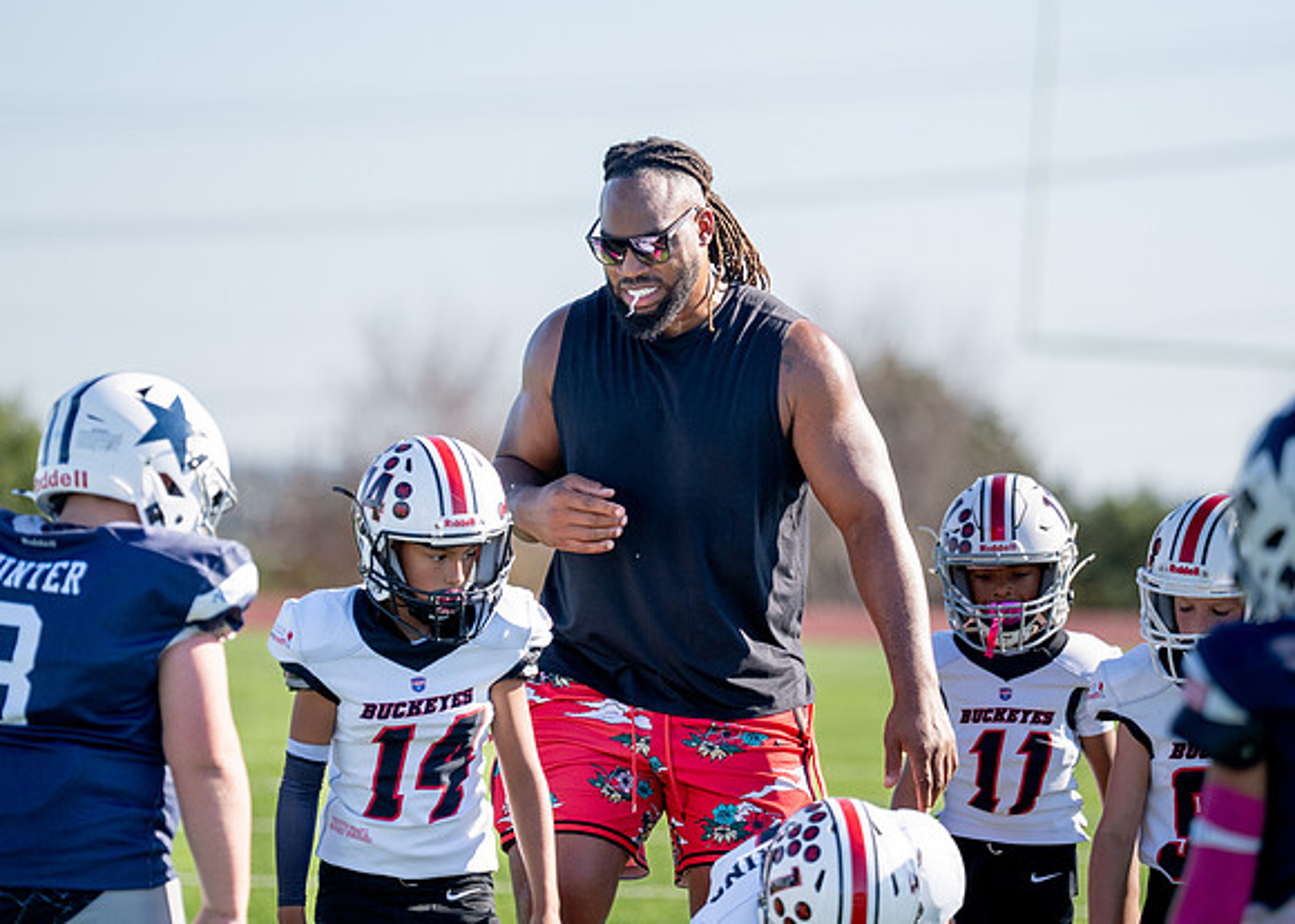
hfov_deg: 8.9
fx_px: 8330
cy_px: 378
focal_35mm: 227
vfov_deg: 6.4
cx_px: 672
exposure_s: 1/4000
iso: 320
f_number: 2.8
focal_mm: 182
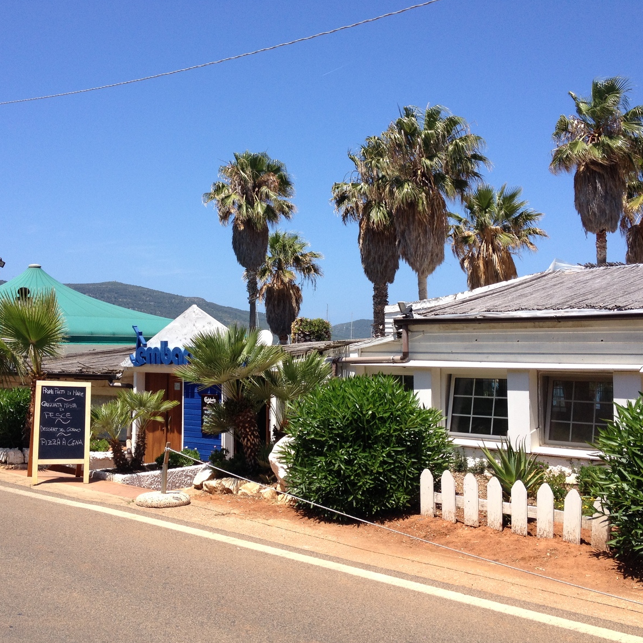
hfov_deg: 40.0
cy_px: 319
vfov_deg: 40.0
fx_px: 883
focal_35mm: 42
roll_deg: -0.4
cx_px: 295
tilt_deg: +0.7
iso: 50
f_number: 2.4
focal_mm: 4.28
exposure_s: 1/1416
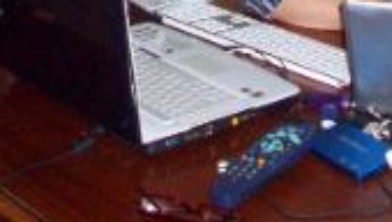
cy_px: -138
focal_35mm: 109
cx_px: 316
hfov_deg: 19.4
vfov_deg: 10.6
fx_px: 1134
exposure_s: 1/60
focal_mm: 5.7
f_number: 2.8
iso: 200
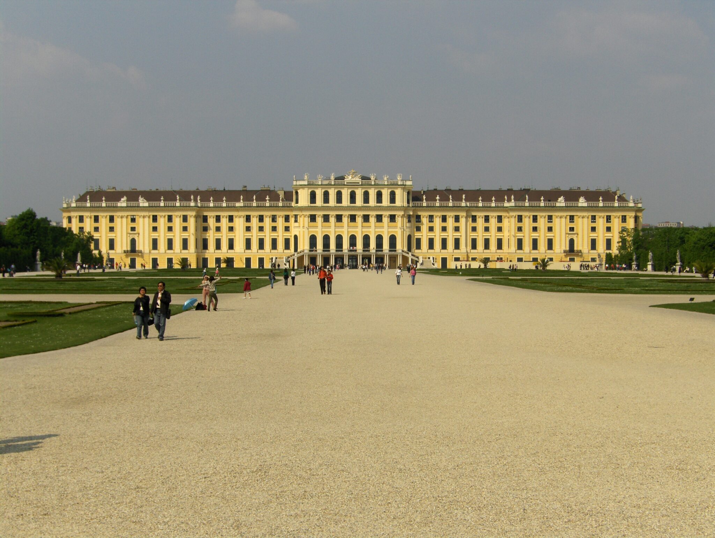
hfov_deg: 36.8
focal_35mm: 52
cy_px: 269
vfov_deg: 28.1
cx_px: 358
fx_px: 1075
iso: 100
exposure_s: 1/422
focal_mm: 11.3
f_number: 8
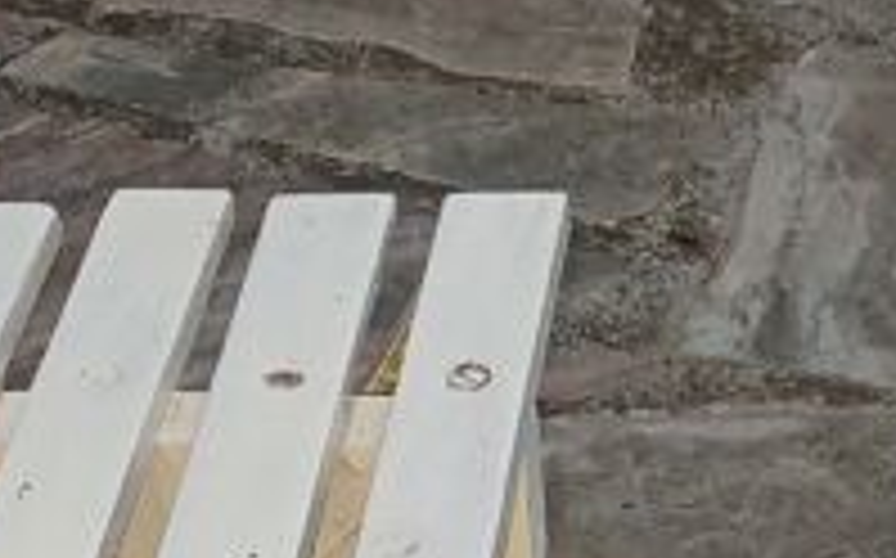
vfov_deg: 8.0
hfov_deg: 14.5
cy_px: 1611
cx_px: 459
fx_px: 3513
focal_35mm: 144
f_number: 1.8
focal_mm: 4
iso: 100
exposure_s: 1/50
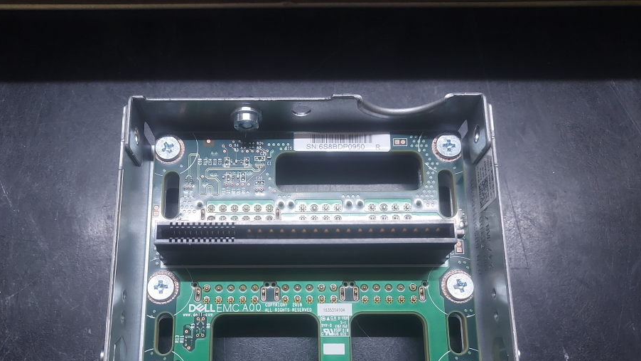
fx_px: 493
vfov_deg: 39.2
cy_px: 266
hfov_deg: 66.0
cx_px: 294
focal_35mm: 29
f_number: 1.8
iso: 400
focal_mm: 4.6
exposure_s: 1/60
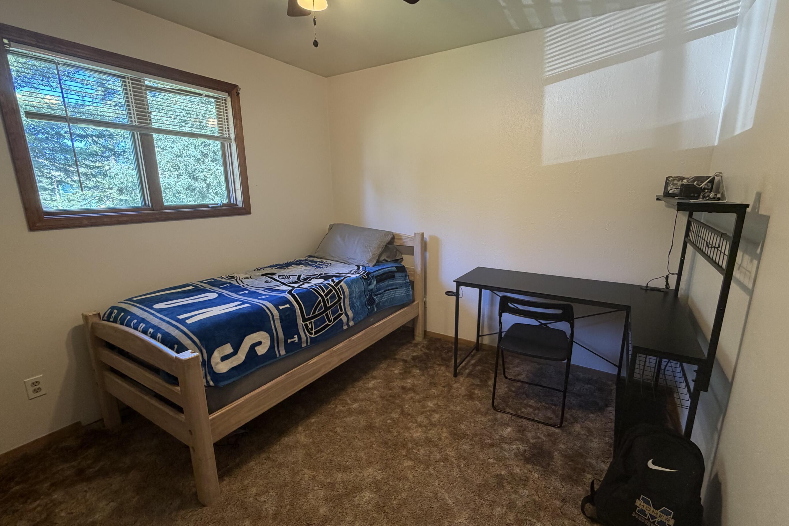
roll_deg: +0.2
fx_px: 351
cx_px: 410
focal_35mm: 16
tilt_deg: -12.4
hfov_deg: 96.7
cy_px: 264
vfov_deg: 73.7
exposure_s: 1/60
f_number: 2.2
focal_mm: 2.22
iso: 200
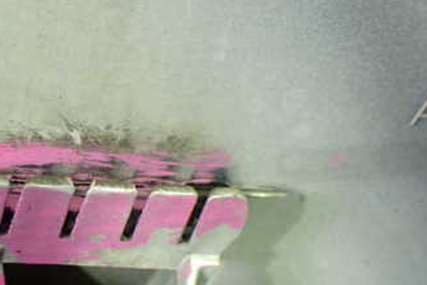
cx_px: 73
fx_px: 1127
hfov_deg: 21.1
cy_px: 204
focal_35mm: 95
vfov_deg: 14.4
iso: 1000
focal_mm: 9.01
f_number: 3.2
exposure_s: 1/50
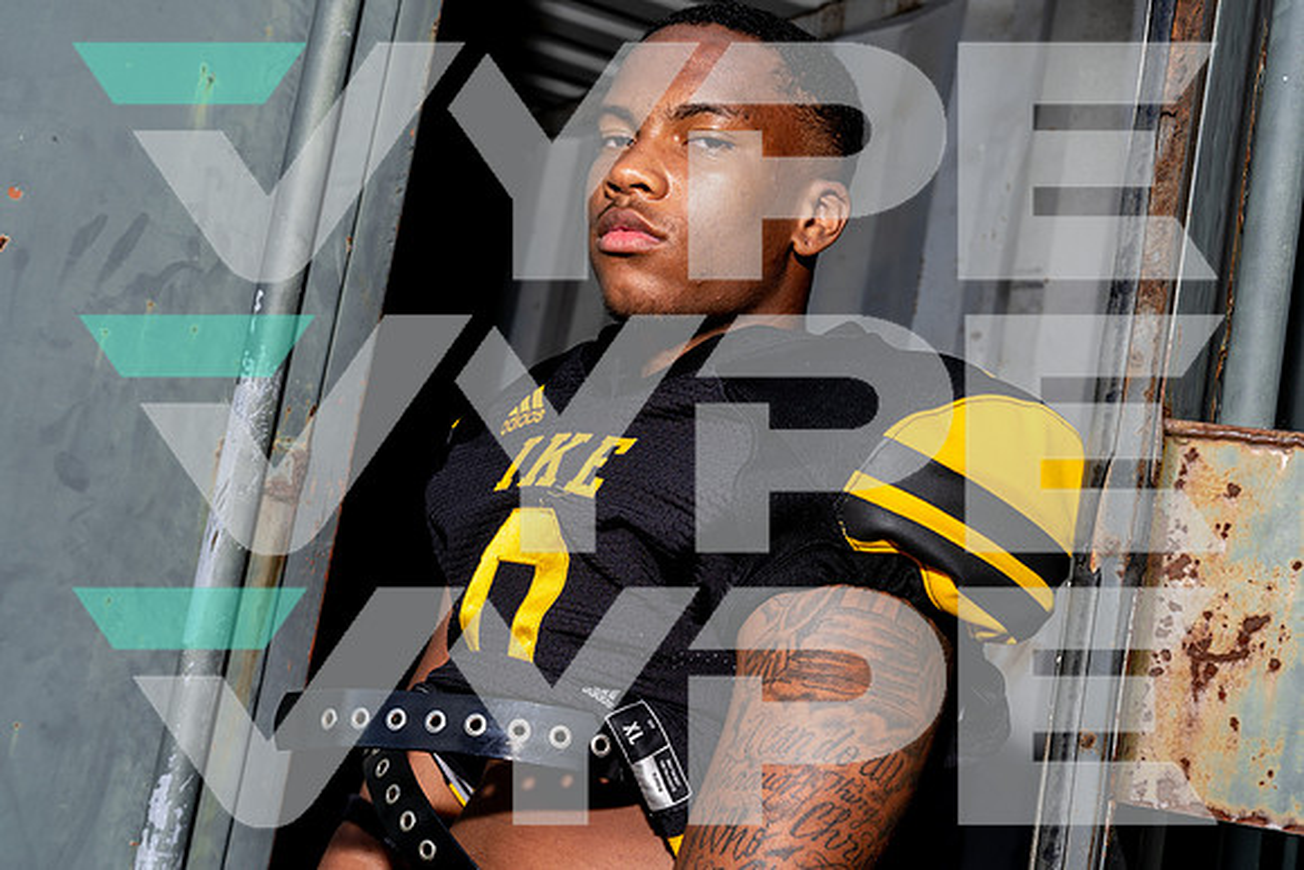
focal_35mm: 52
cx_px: 652
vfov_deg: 26.0
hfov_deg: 38.2
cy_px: 435
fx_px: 1884
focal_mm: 52
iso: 100
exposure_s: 1/125
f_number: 8
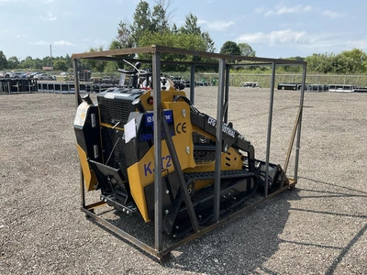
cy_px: 138
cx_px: 184
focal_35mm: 29
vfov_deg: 48.2
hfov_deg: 61.7
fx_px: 307
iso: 25
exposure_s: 1/1076
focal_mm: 3
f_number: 1.8
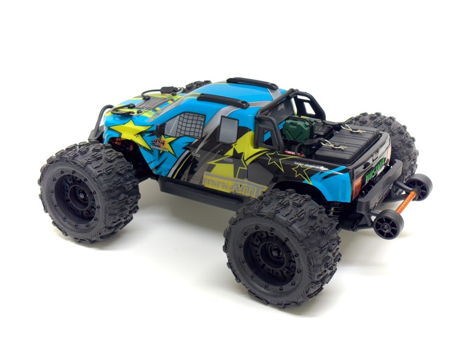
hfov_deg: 36.8
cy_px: 178
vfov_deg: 28.0
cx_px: 237
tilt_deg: -27.3
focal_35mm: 52
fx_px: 712
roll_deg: +0.4
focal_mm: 5.96
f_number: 1.6
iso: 40
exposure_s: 1/100
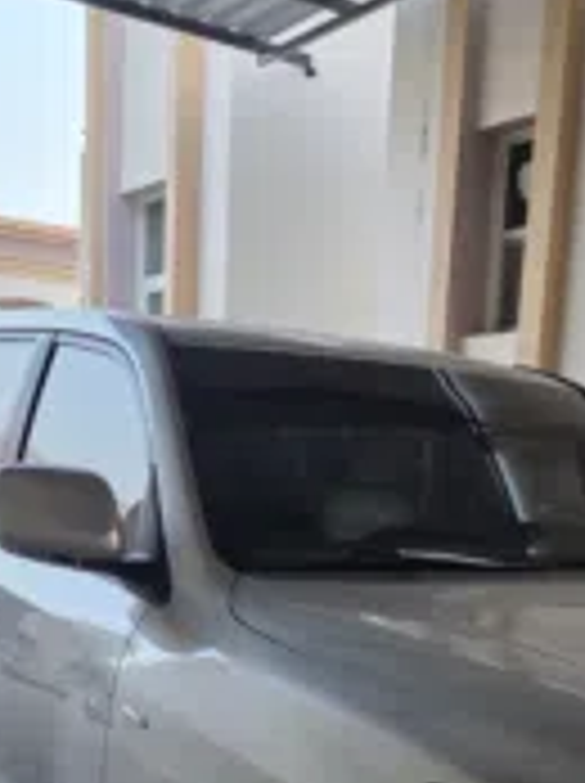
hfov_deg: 27.3
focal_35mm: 53
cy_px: 693
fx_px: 1197
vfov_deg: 34.4
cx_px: 387
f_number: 1.8
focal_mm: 5.4
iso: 250
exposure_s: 1/100
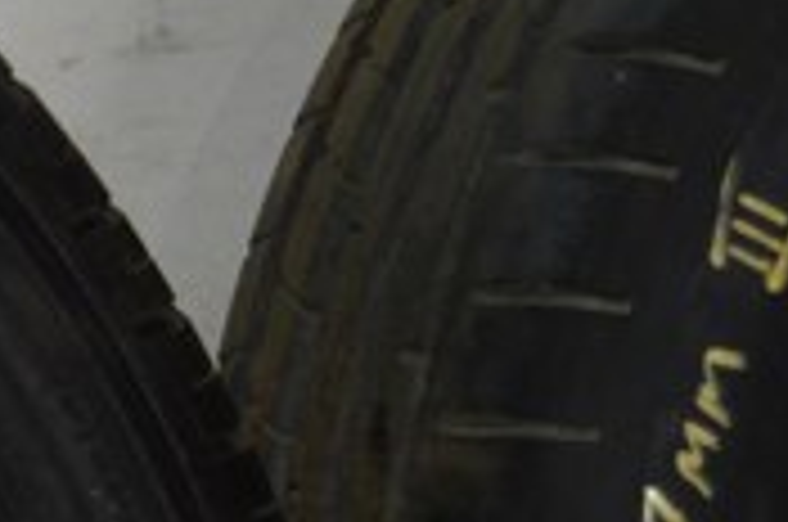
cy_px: 691
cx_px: -342
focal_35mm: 231
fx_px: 5047
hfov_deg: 8.7
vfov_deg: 5.9
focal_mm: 42
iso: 720
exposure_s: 1/60
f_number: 5
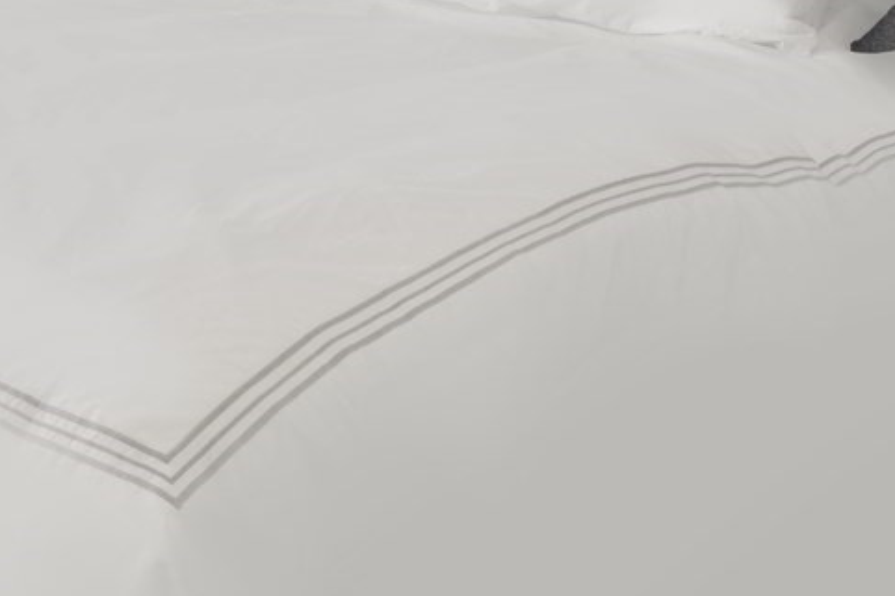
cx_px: -137
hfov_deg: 26.8
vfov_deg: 18.5
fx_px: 1690
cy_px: -194
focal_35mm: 68
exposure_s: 1/20
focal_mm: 16
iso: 500
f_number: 9
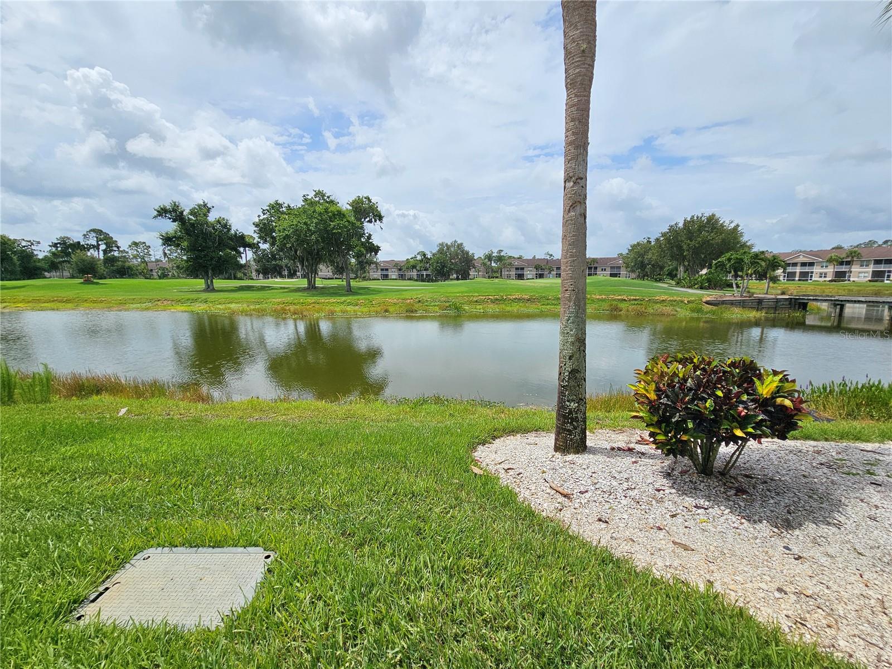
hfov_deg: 106.2
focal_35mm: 13
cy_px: 334
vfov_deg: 89.9
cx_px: 446
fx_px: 335
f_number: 2.2
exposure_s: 1/6294
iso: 50
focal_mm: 2.2
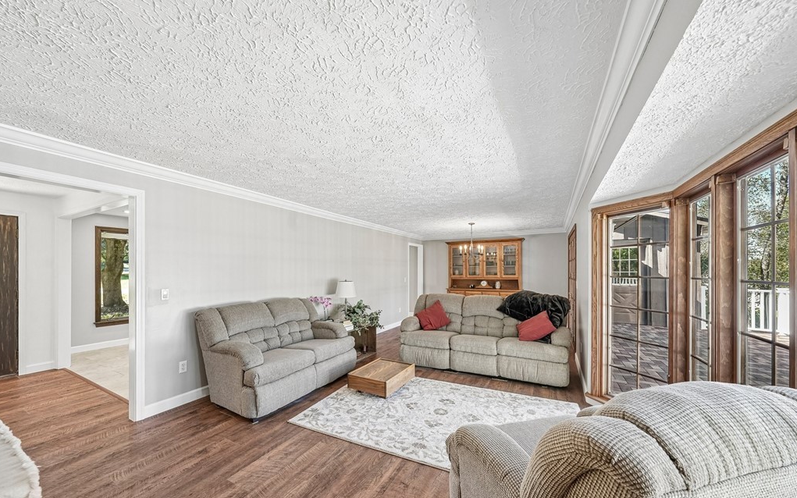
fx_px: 282
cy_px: 270
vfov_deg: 82.6
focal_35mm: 13
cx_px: 395
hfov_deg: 109.4
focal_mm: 12
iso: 400
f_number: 8
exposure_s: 1/15
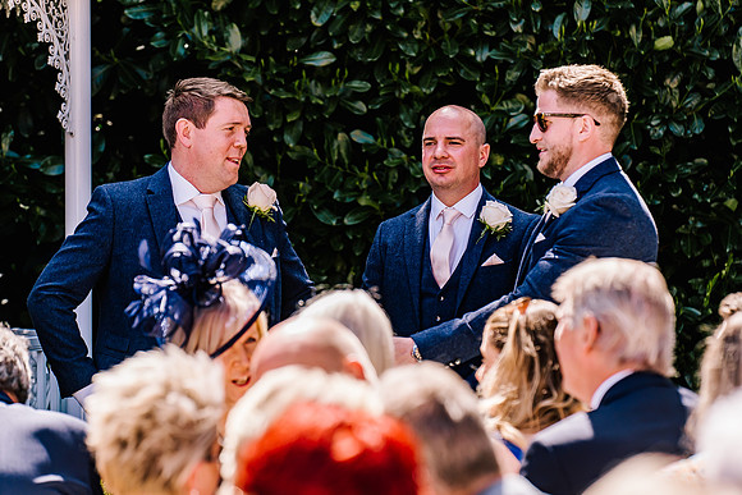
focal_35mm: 180
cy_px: 248
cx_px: 371
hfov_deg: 11.4
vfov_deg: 7.6
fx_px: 3711
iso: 320
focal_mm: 180
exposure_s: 1/800
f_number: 5
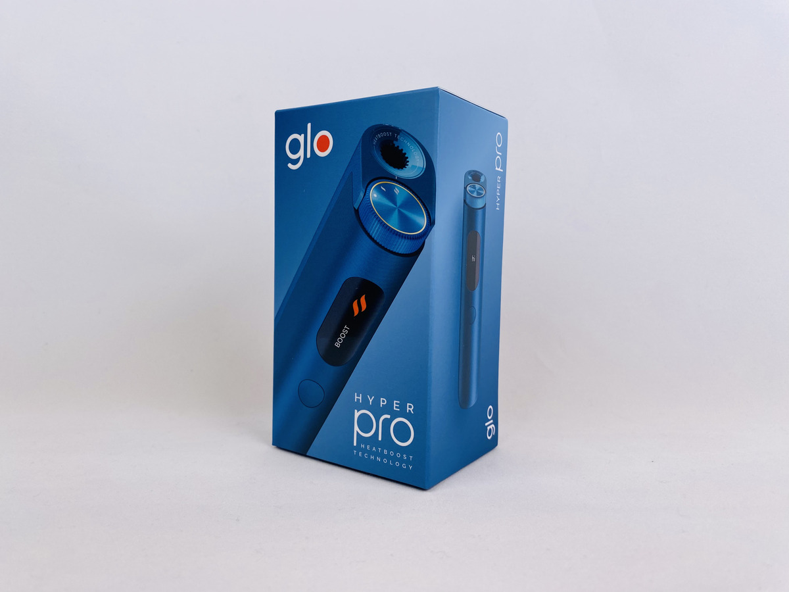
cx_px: 394
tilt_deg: -6.0
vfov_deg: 53.1
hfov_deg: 67.3
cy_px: 296
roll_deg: -0.7
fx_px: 593
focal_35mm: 26
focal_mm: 4.25
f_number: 1.8
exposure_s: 1/724
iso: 32
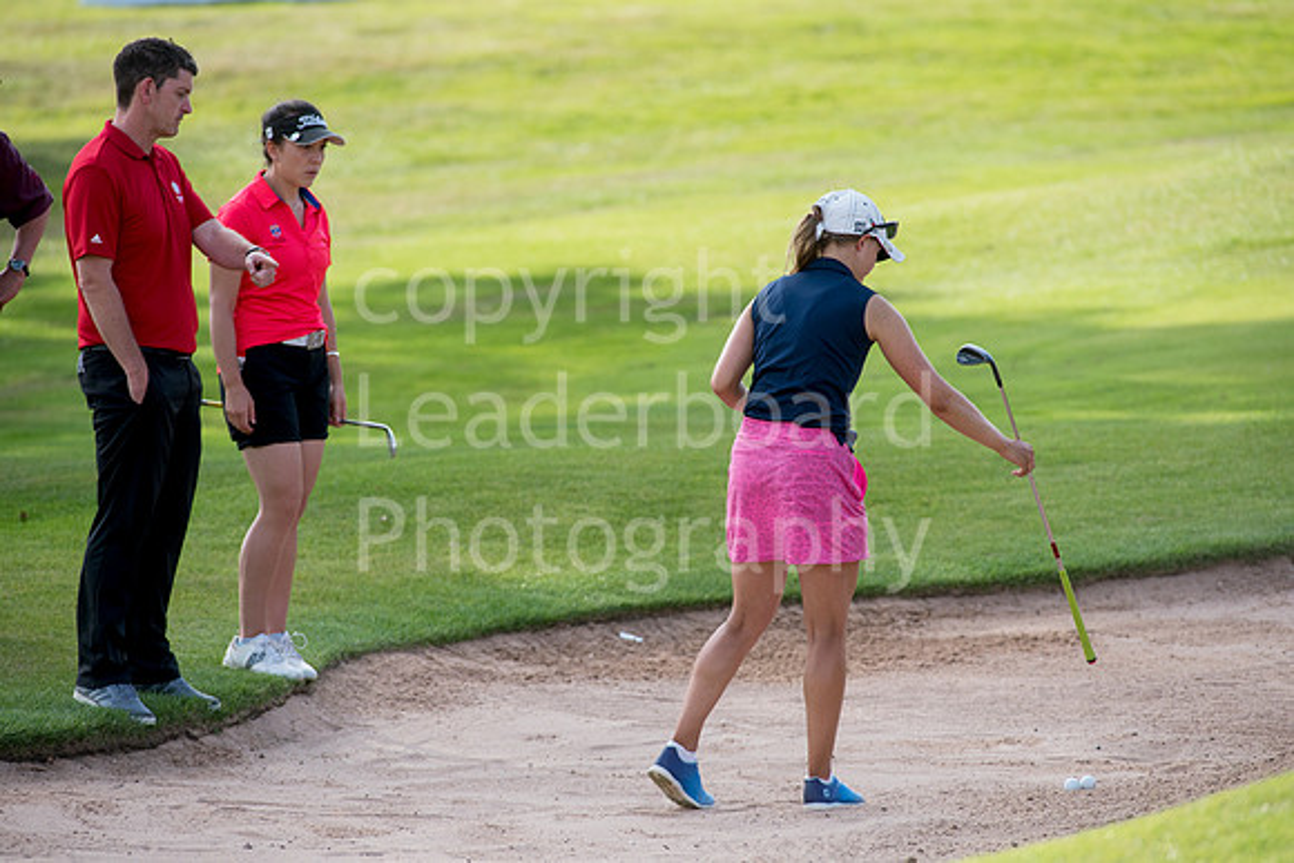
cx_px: 647
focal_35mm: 300
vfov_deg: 4.6
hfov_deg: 6.9
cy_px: 432
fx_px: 10785
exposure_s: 1/800
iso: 400
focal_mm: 300
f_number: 6.3
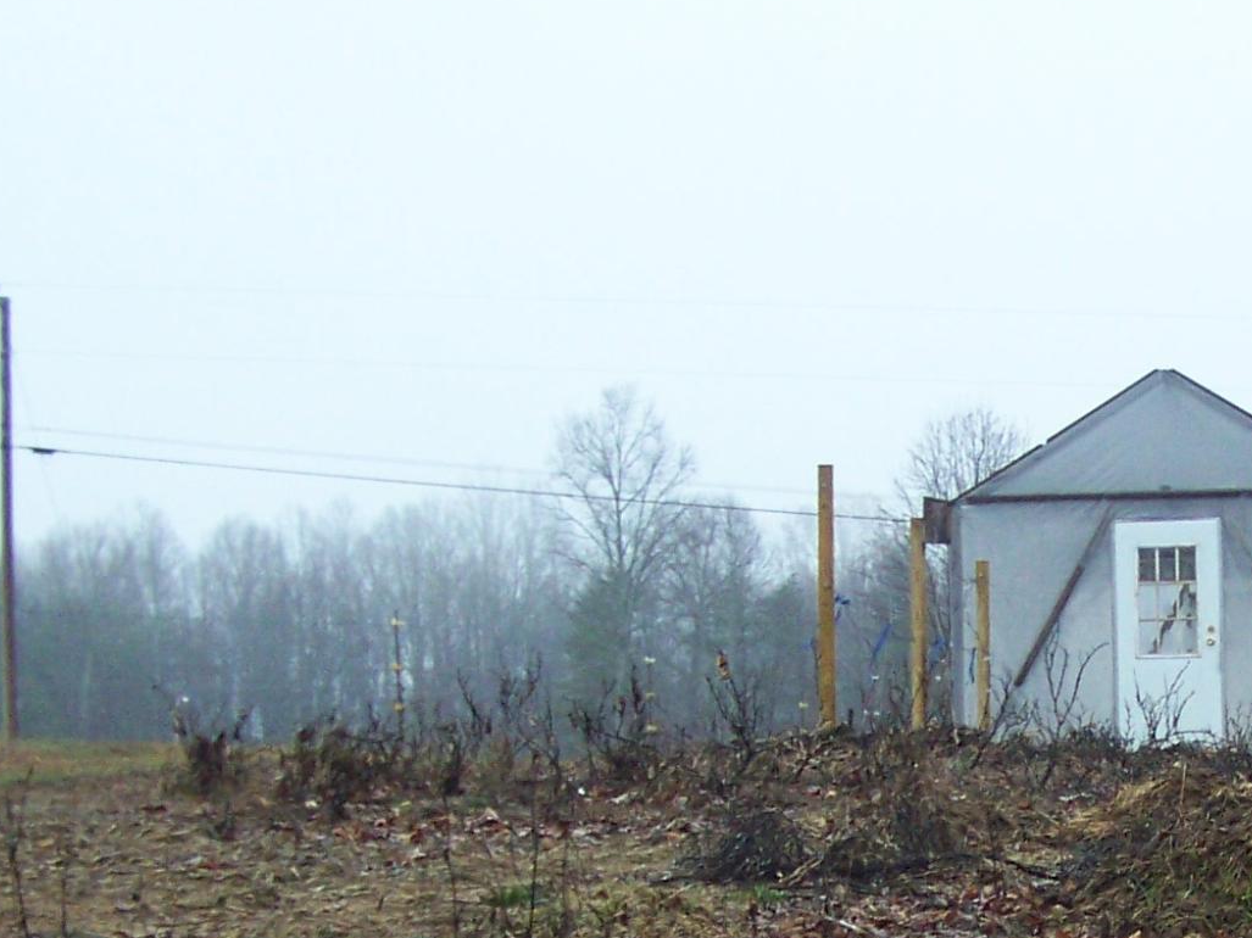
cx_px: 1285
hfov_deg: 17.3
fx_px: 4014
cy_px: 1021
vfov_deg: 13.1
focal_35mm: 111
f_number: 2.8
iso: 160
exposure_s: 1/60
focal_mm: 6.3
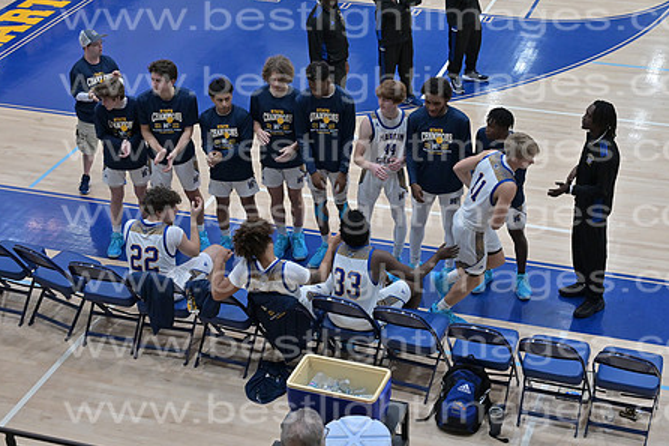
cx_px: 404
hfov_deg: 30.9
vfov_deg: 20.9
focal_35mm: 65
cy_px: 183
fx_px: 1207
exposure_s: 1/400
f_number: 4
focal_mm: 50
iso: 3600
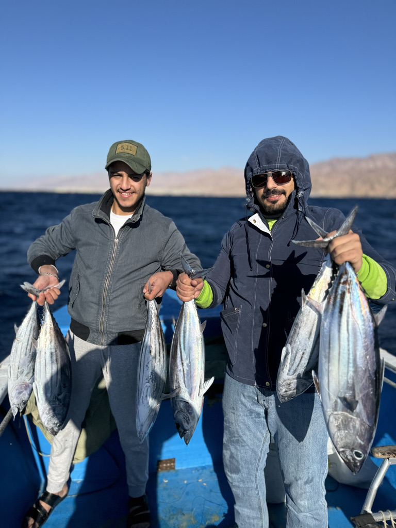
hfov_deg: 56.8
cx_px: 198
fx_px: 366
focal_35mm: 24
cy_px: 264
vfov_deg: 71.6
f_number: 1.78
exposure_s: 1/4950
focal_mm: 6.76
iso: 80
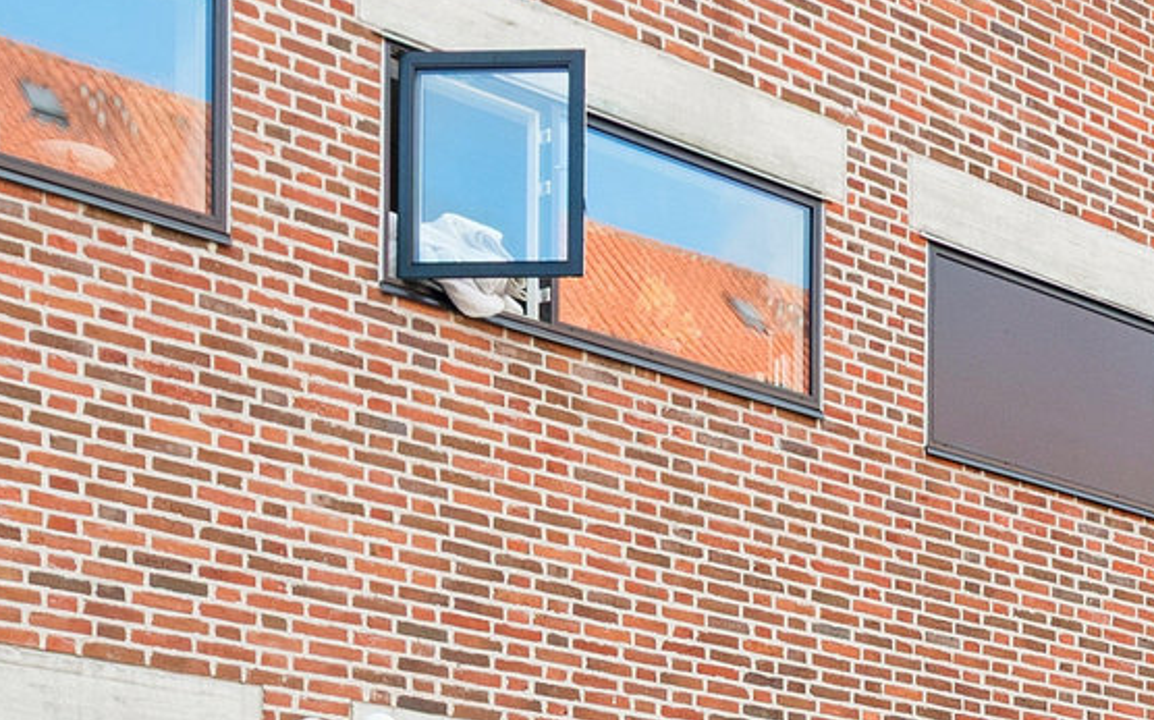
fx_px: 2767
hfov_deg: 22.2
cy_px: 1152
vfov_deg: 13.7
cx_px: 1276
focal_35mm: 88
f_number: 10
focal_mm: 16
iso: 200
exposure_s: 1/60
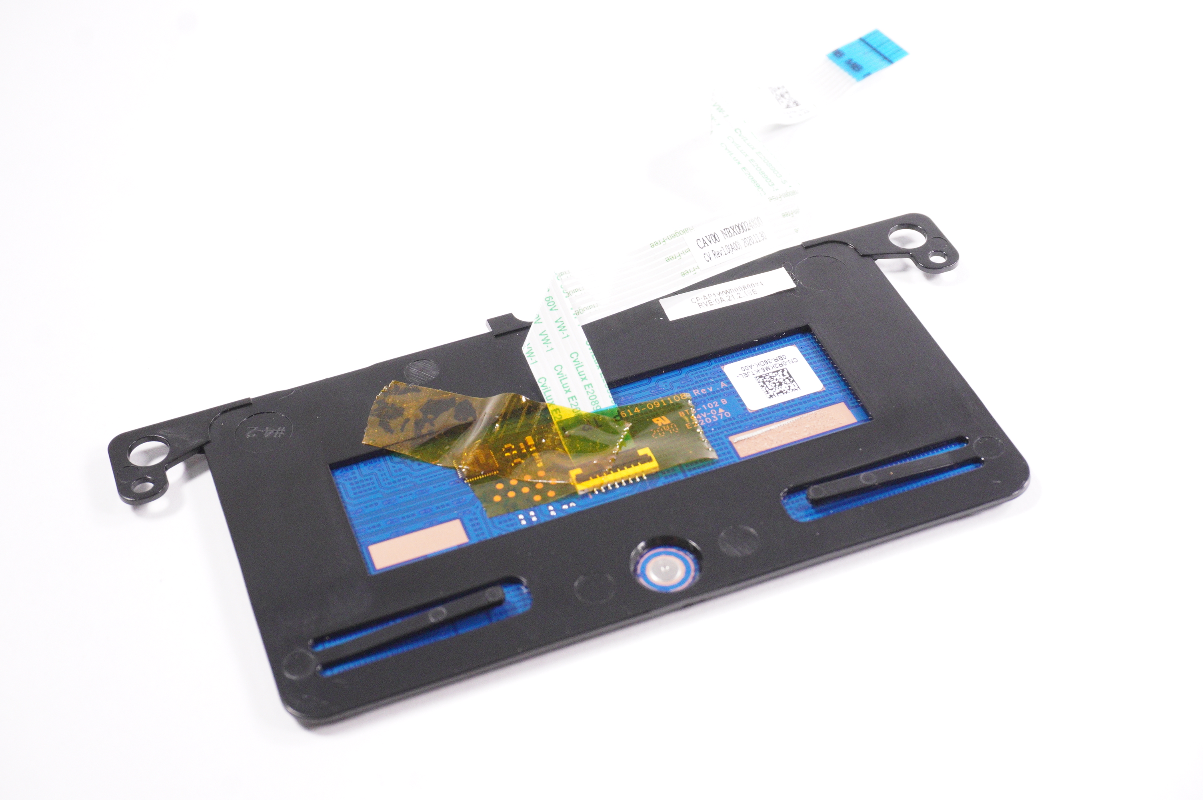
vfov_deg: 28.0
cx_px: 602
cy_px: 400
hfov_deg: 41.1
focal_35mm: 48
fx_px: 1603
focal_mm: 32
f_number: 9
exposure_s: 1/250
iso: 2500
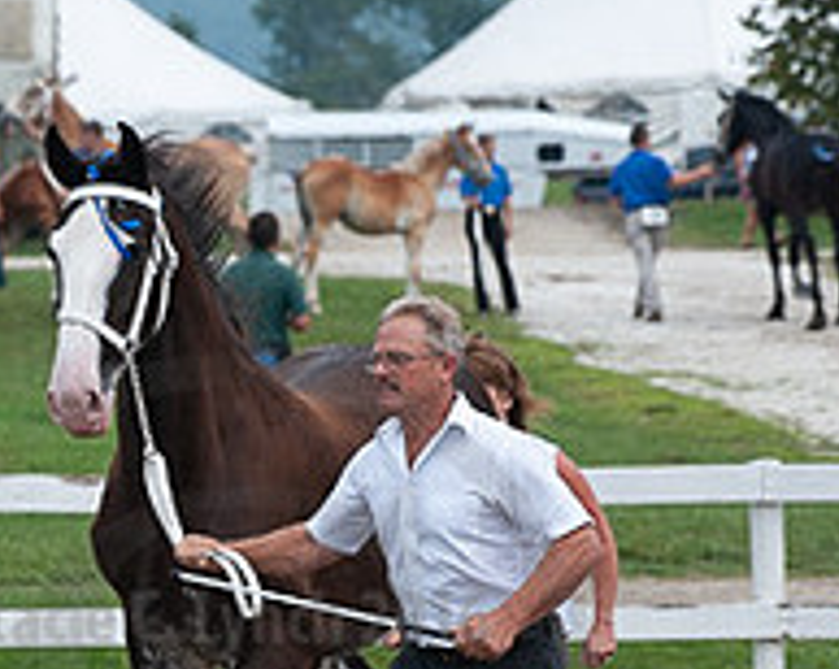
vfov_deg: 3.9
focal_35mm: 394
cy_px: 708
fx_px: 9774
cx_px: 224
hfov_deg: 4.9
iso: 640
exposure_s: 1/1000
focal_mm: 180
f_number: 5.6
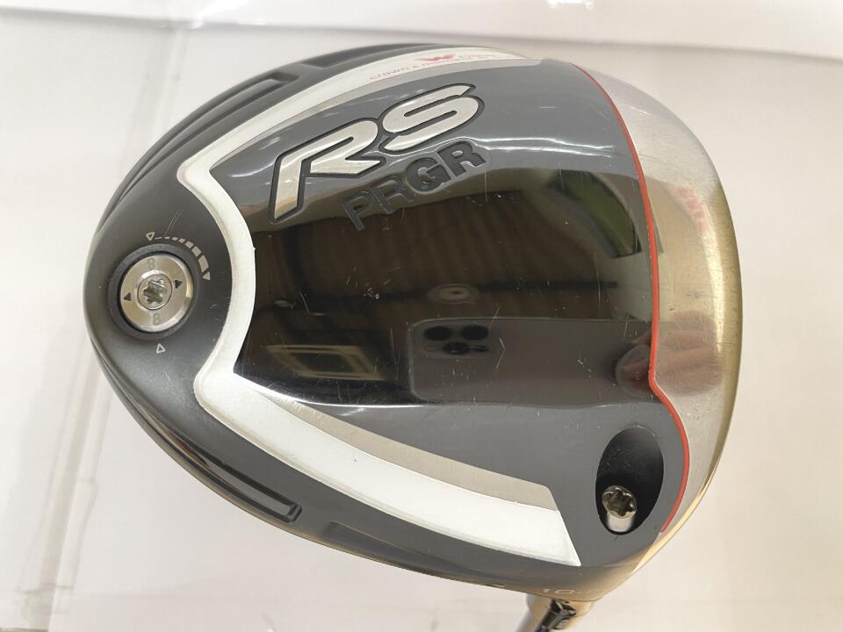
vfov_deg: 53.1
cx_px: 422
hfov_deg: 67.3
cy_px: 316
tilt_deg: -66.9
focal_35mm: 26
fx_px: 633
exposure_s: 1/60
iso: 125
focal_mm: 4.2
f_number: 1.6
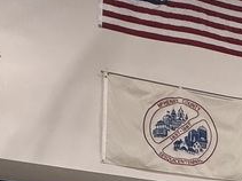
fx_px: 475
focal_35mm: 68
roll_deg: +1.9
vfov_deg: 14.5
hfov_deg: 25.2
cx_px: 304
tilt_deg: +7.0
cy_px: 430
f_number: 2.2
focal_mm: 2.22
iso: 200
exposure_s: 1/120
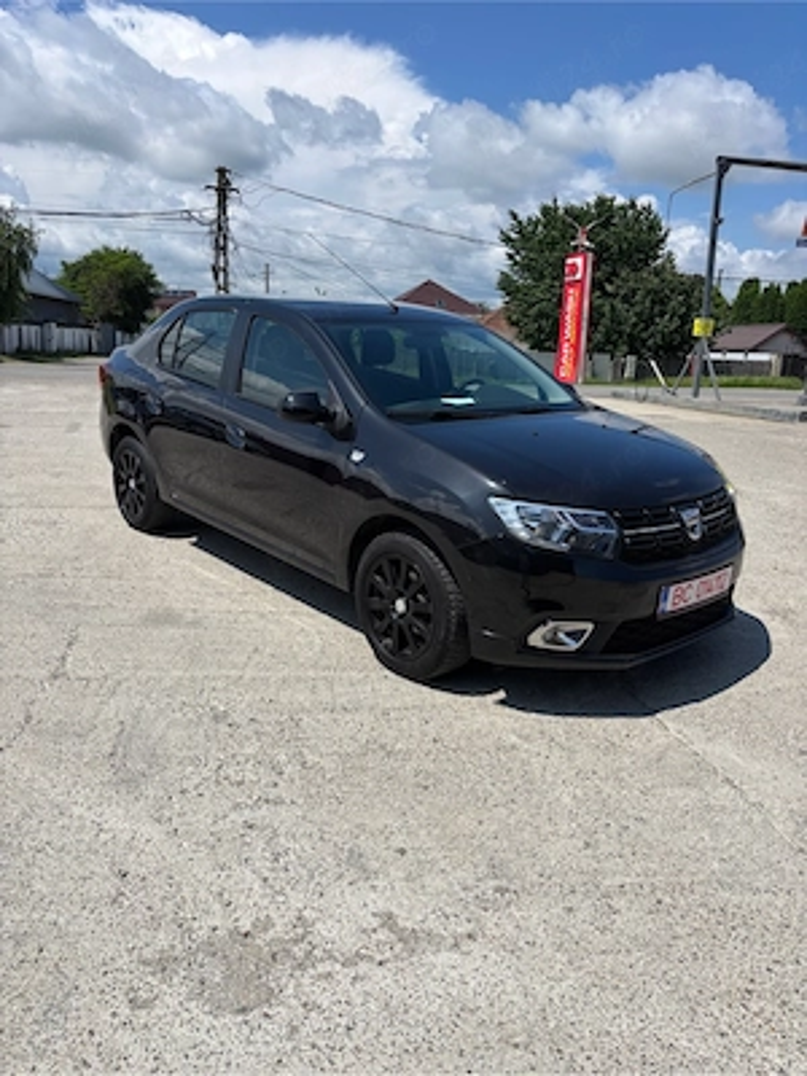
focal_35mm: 26
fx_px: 808
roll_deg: -2.9
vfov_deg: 67.3
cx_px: 404
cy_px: 538
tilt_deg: -12.5
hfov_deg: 53.1
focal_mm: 5.96
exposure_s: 1/5952
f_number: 1.6
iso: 50
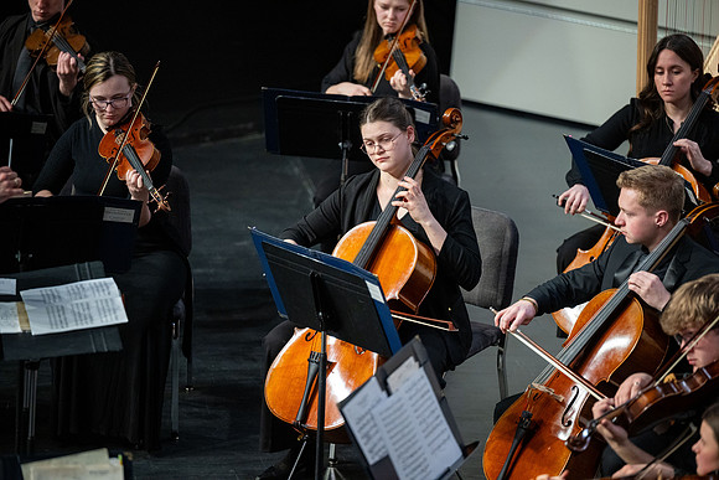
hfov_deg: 10.3
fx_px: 3995
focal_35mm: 200
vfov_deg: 6.9
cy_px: 240
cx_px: 360
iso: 2000
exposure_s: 1/400
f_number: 2.8
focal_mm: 200
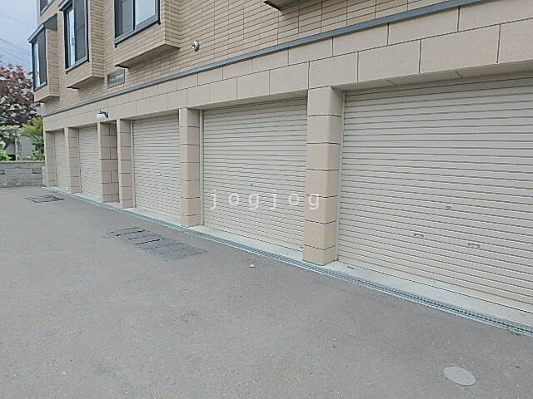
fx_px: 323
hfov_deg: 79.0
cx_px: 266
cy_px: 200
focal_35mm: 21
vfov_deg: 63.4
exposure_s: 1/500
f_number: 3.5
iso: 125
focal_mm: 3.7
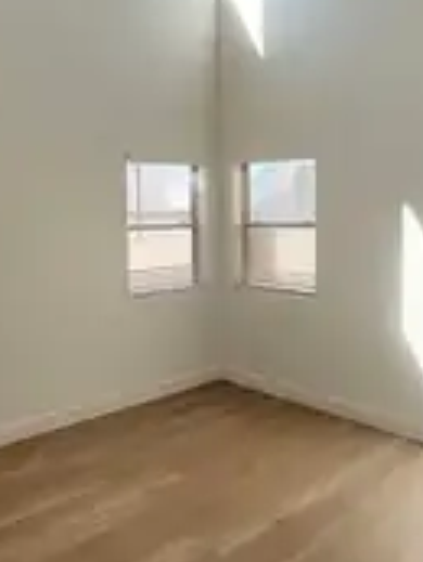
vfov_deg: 59.8
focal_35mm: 30
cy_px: 250
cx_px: 179
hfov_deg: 46.7
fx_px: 488
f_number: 2.2
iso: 50
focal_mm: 2.2
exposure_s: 1/320
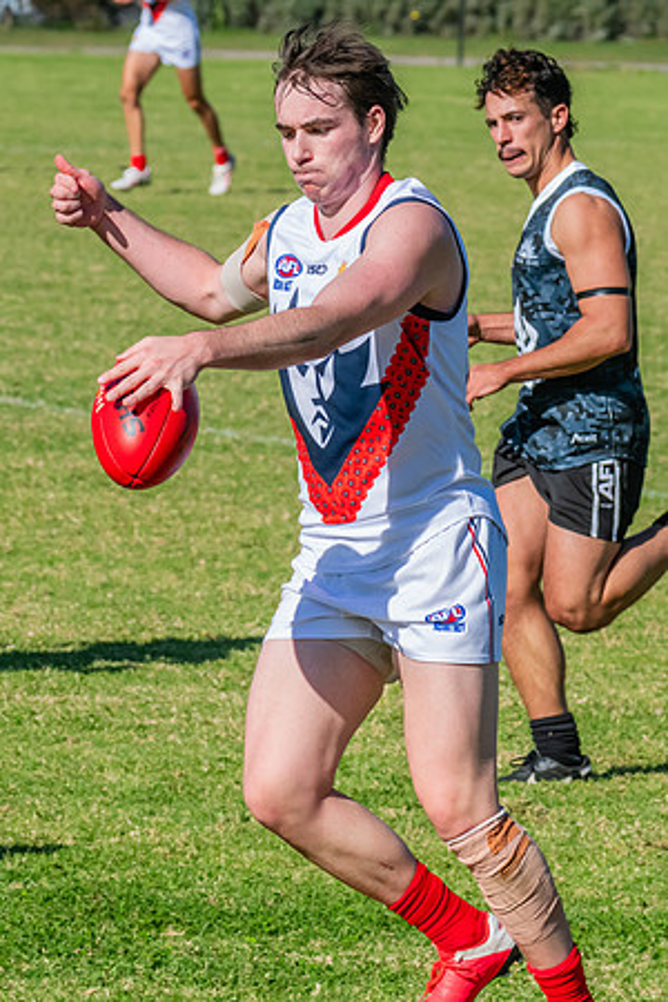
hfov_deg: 3.7
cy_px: 503
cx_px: 291
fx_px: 10372
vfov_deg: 5.5
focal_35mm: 373
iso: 1600
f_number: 14
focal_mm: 240
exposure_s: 1/1600
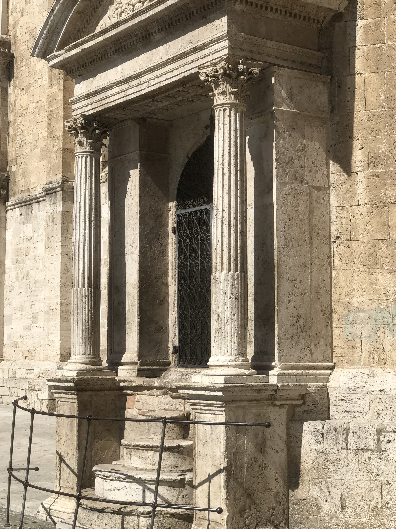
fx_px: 991
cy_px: 245
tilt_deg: +6.0
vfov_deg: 29.8
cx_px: 171
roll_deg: +0.5
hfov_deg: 22.6
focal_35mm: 65
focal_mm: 6
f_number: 2.4
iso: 16
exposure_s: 1/1946
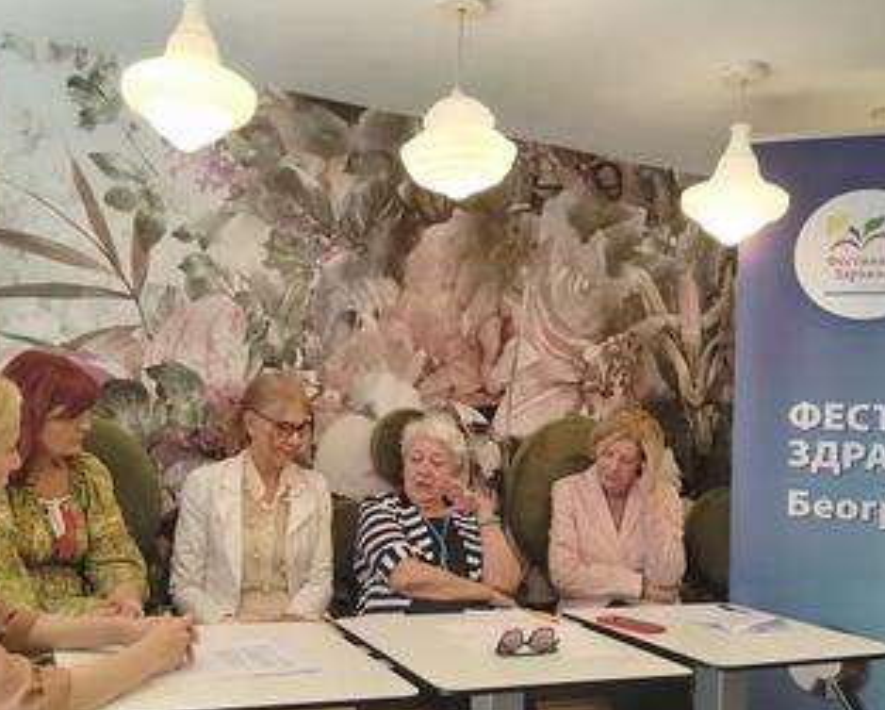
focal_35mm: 35
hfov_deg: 51.4
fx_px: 918
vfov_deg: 42.2
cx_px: 396
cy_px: 397
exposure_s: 1/50
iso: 300
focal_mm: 5.25
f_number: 1.75
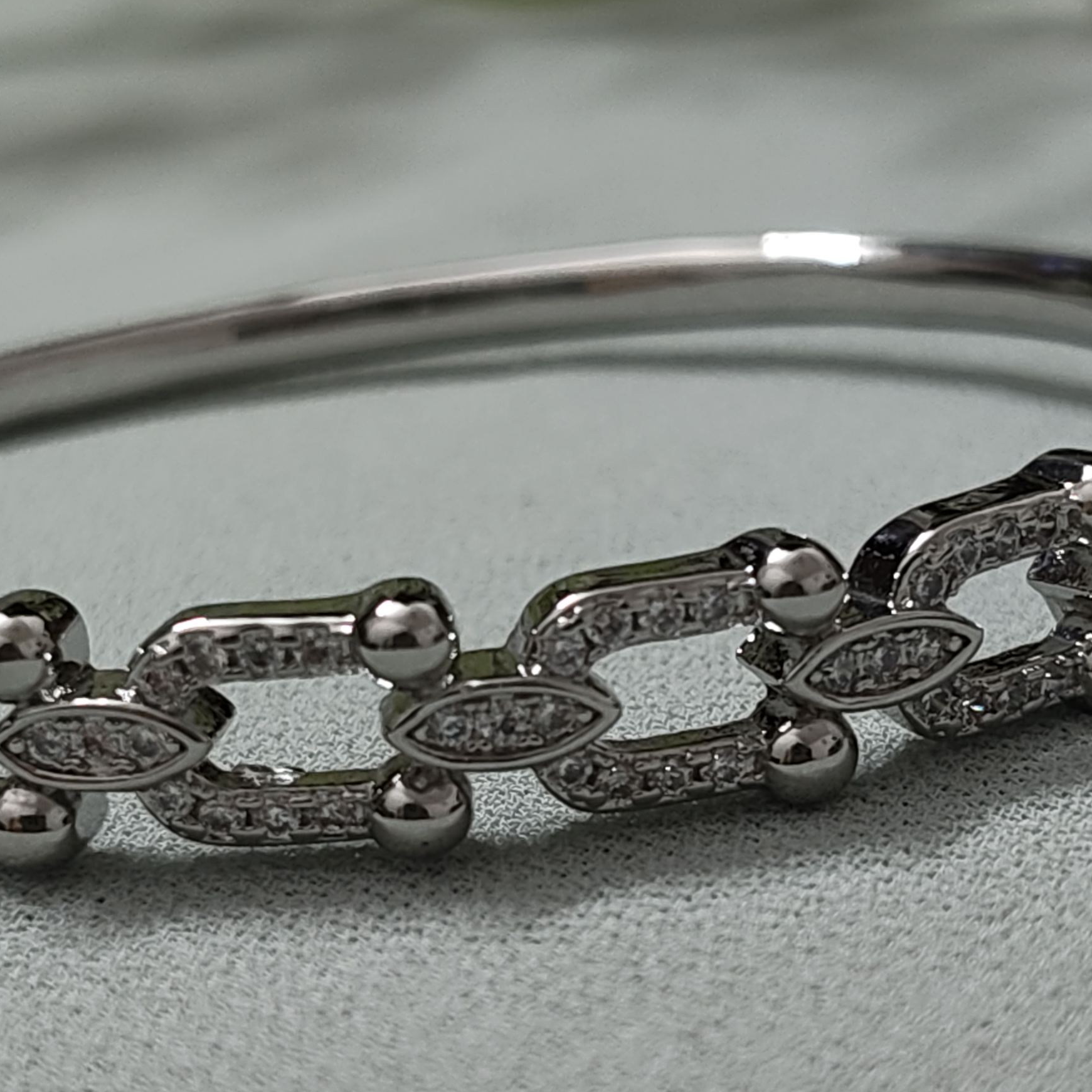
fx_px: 3712
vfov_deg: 16.7
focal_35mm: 104
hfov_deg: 16.7
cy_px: 637
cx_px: 448
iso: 880
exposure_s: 1/33.3
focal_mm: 5.56
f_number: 1.88
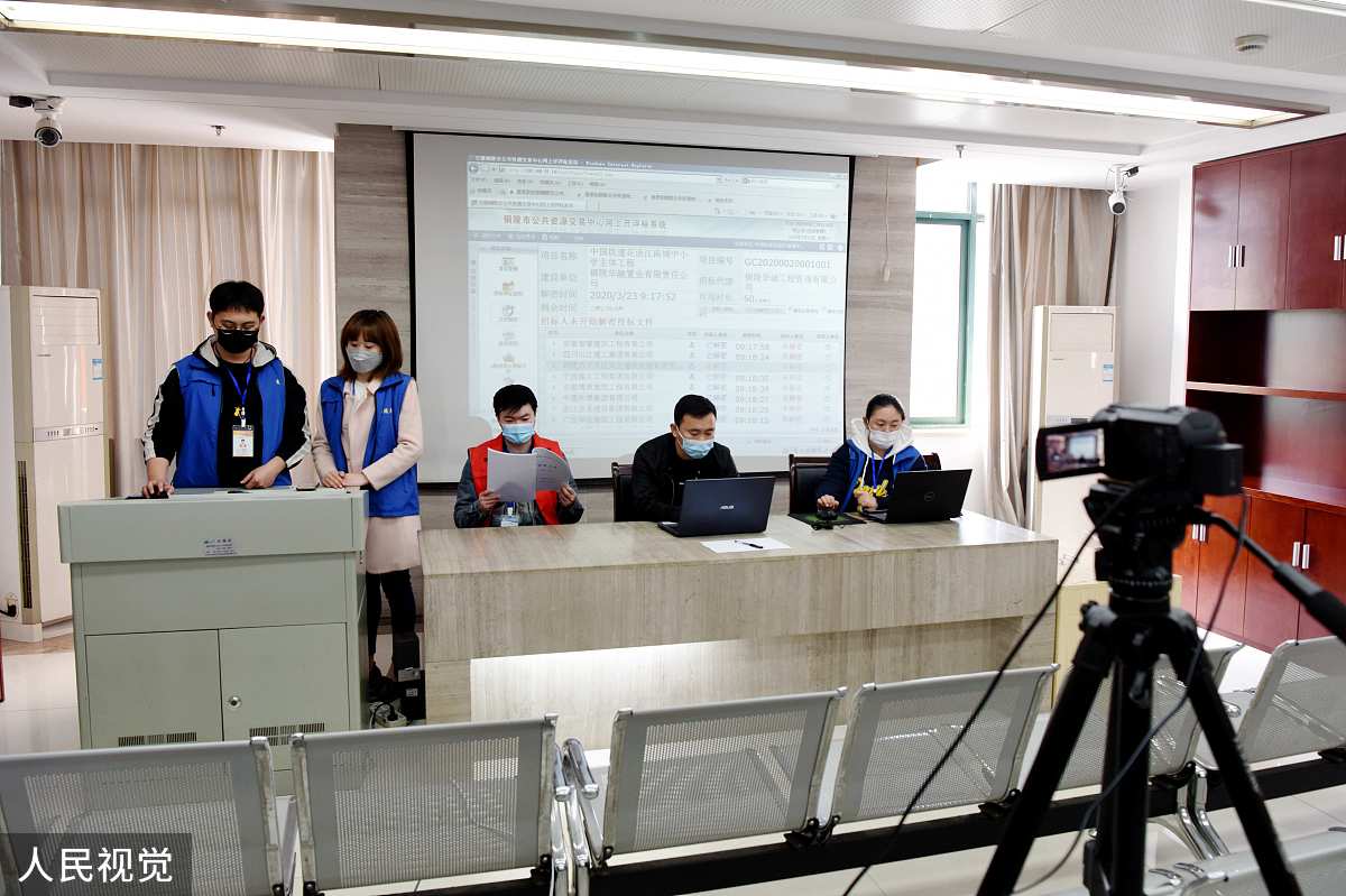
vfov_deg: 53.1
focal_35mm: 24
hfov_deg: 73.8
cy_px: 448
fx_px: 897
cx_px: 673
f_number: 5.6
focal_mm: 24
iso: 1000
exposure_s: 1/60
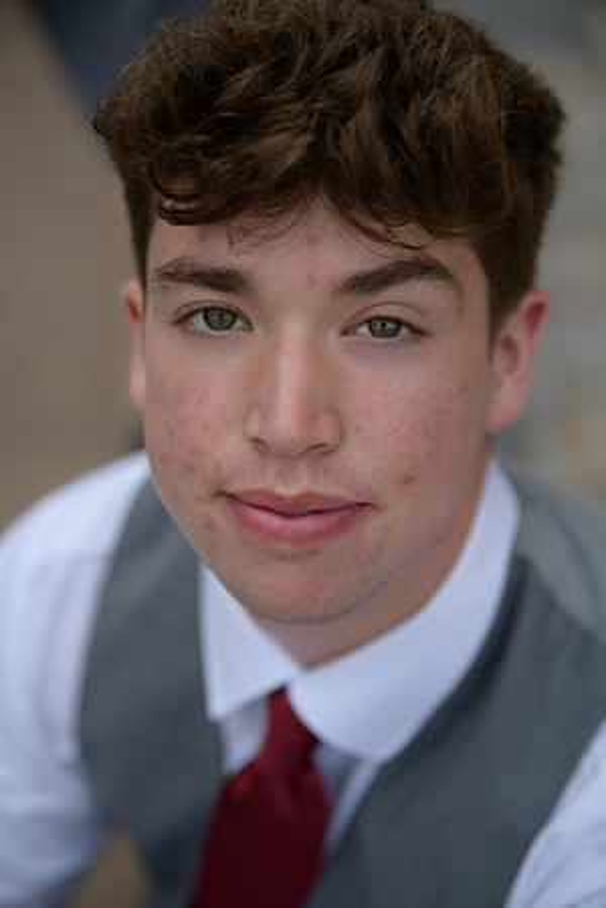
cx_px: 303
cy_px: 454
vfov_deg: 28.8
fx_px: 1767
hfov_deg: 19.5
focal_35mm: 70
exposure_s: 1/1250
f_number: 2.8
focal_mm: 70
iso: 250
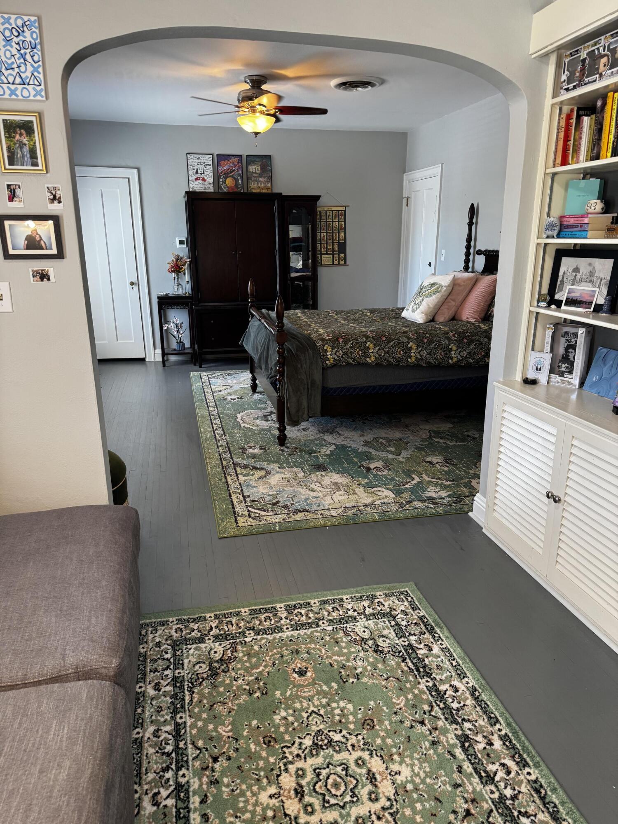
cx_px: 309
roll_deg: -0.3
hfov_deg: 56.8
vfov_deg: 71.6
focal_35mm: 24
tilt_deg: -17.1
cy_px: 412
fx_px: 571
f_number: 1.78
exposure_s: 1/120
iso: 200
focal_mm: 6.76
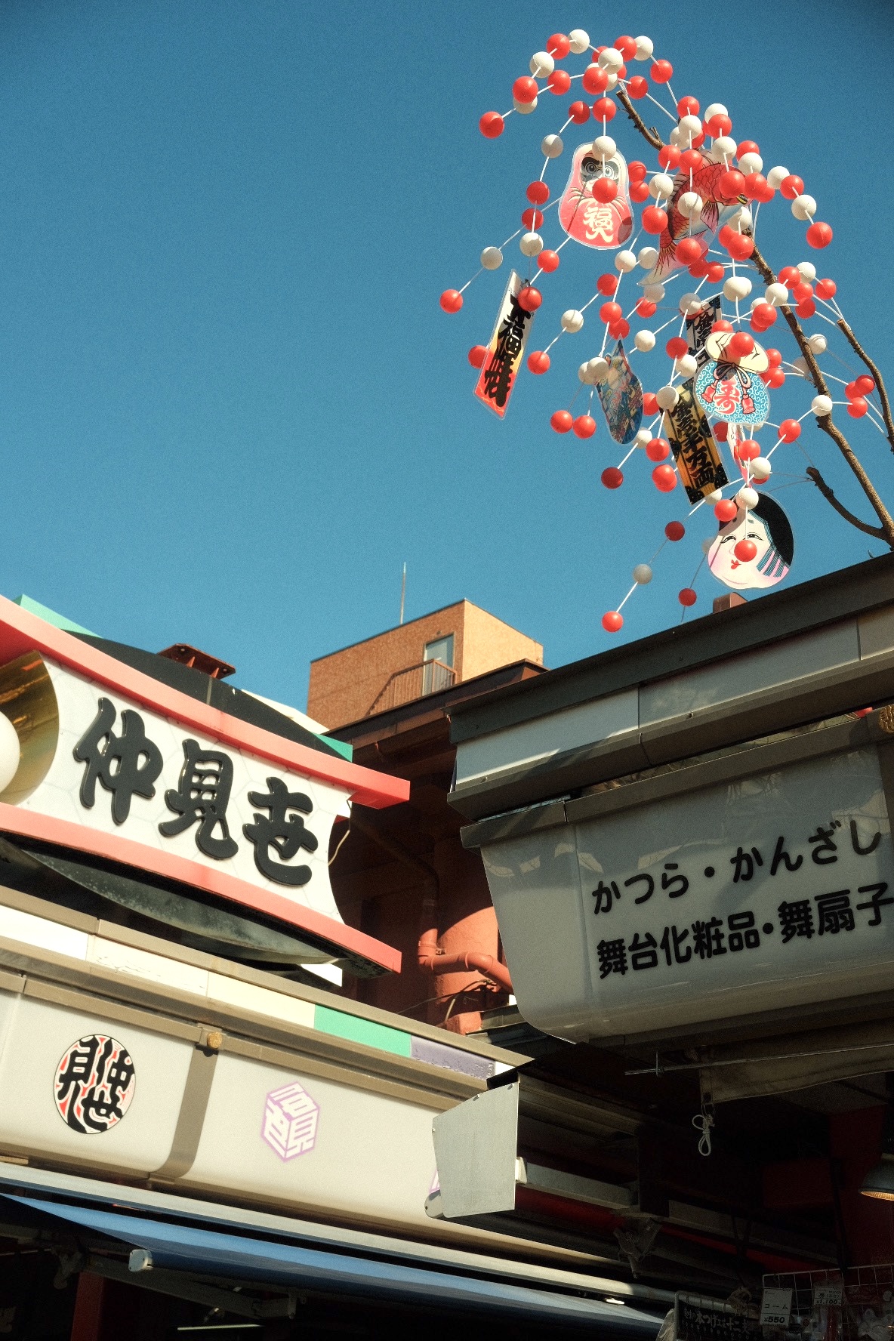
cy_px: 670
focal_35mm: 41
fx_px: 1527
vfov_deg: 47.4
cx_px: 447
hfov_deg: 32.6
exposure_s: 1/1400
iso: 320
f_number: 6.4
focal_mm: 27
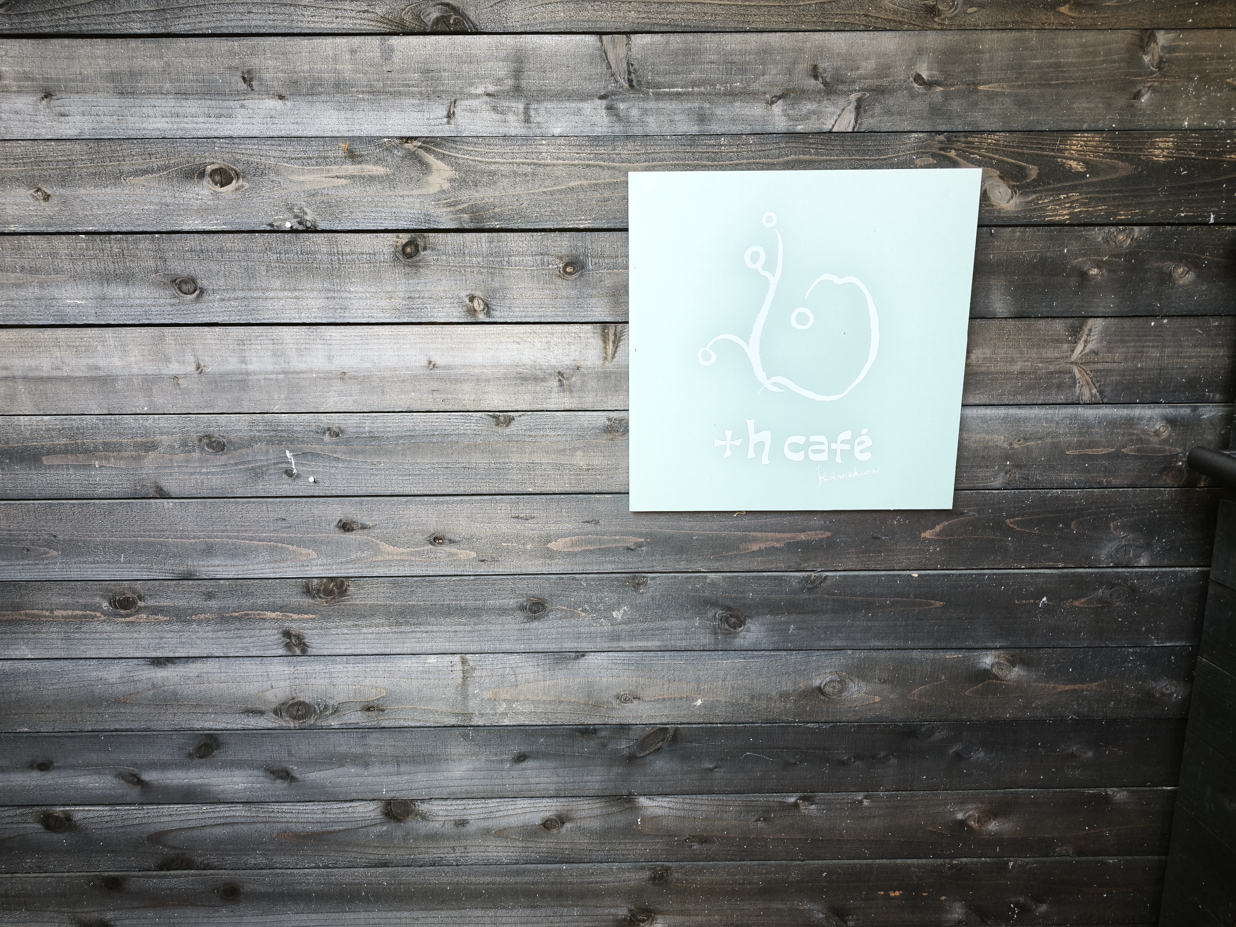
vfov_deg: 58.9
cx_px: 618
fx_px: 821
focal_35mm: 23
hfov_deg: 73.9
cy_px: 464
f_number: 1.62
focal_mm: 6.45
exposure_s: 1/55
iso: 400
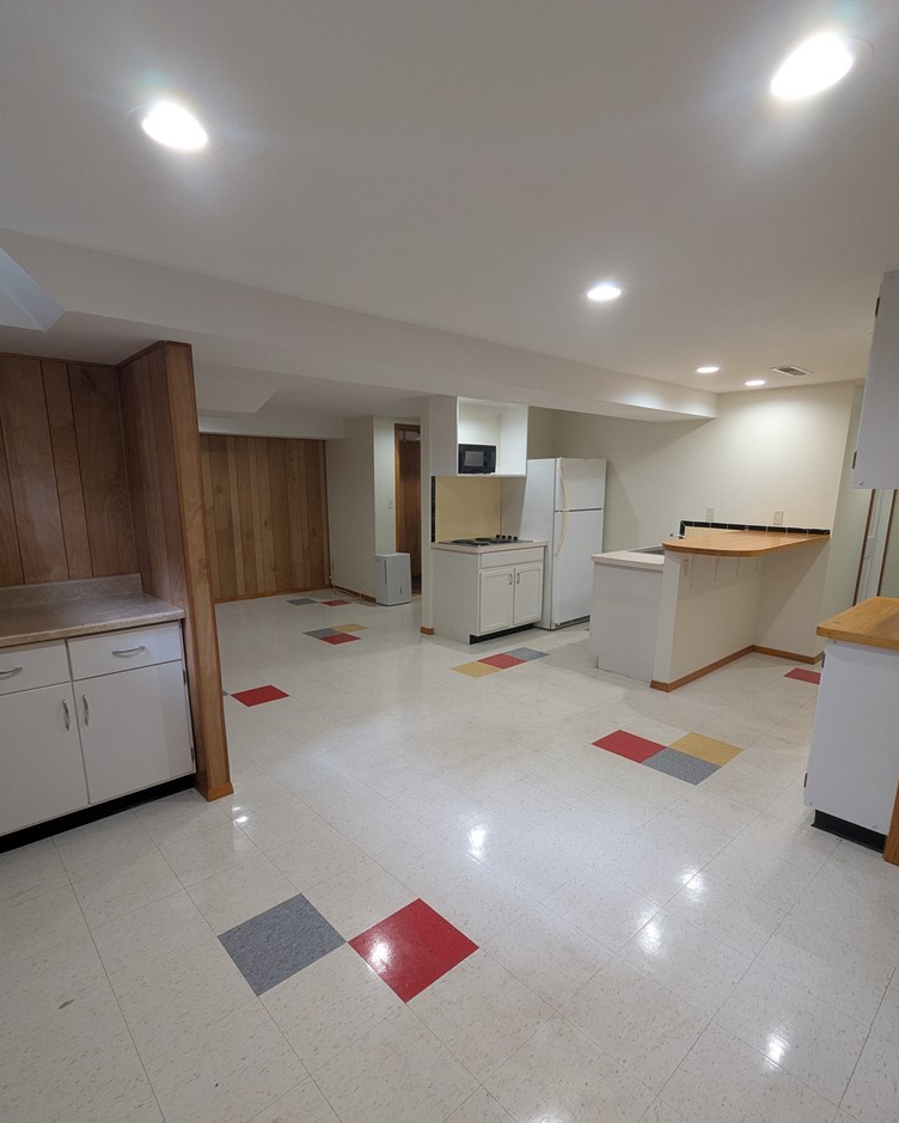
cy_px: 599
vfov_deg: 89.5
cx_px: 444
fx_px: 565
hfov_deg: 77.0
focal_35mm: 17
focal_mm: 2.35
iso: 92
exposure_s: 1/40
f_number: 2.2
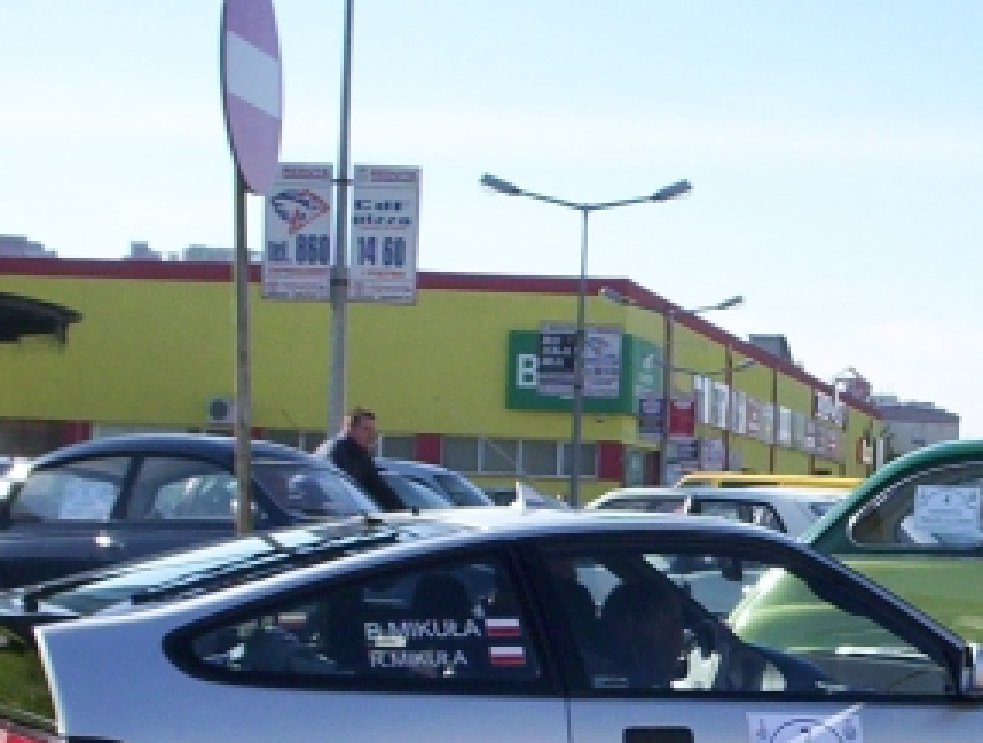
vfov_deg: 17.2
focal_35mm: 85
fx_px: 2420
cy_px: 662
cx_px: 876
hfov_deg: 22.4
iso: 100
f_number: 4.5
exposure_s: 1/490
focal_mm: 4.99
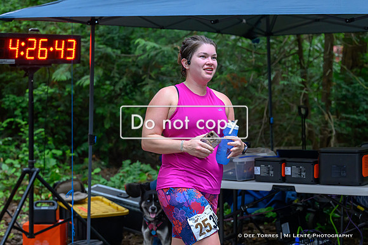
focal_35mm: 93
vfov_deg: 14.8
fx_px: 947
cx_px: 143
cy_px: 150
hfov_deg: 21.9
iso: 3200
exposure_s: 1/640
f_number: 3.5
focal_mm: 70
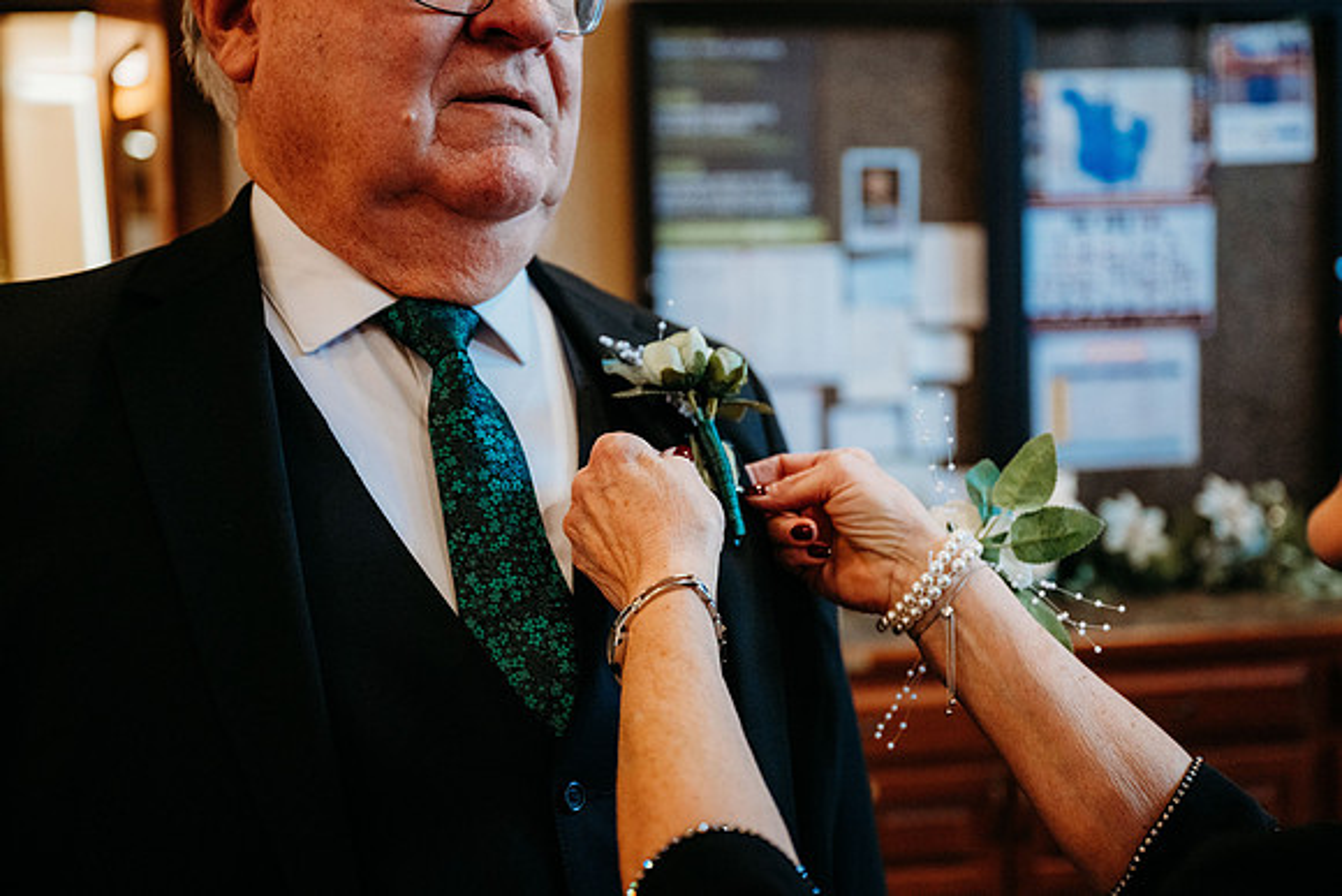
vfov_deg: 33.4
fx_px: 1491
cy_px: 448
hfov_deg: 48.4
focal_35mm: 40
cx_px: 671
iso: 1250
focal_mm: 40
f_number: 2.8
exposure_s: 1/200
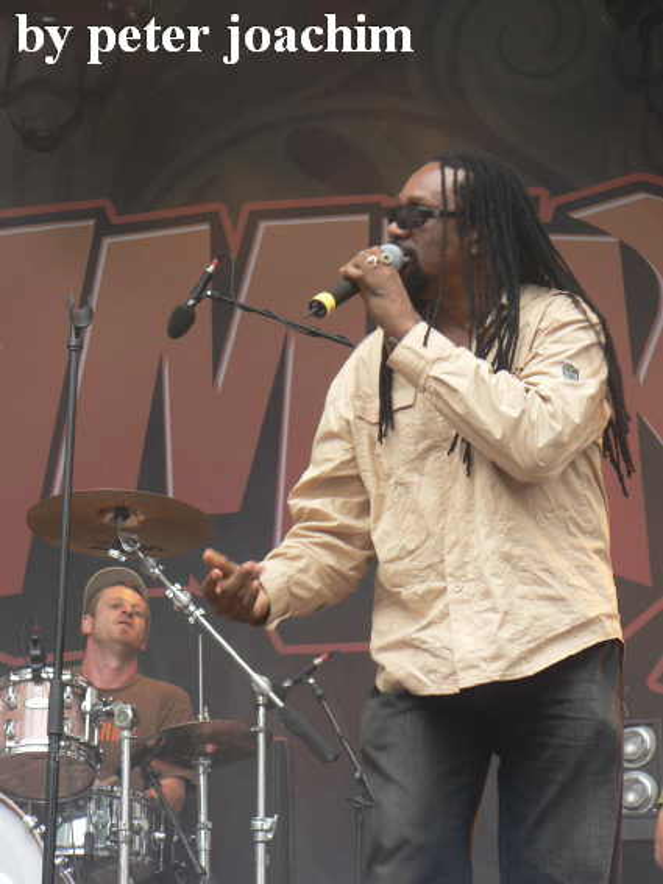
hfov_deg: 10.4
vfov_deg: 13.8
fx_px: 3653
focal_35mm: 143
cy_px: 442
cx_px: 332
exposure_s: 1/60
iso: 64
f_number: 3.3
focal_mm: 24.6
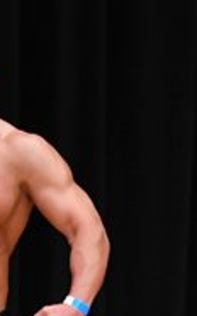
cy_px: 384
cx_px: 529
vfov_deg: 1.8
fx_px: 9885
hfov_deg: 1.1
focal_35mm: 1149
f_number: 5.6
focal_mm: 180
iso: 3200
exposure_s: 1/400
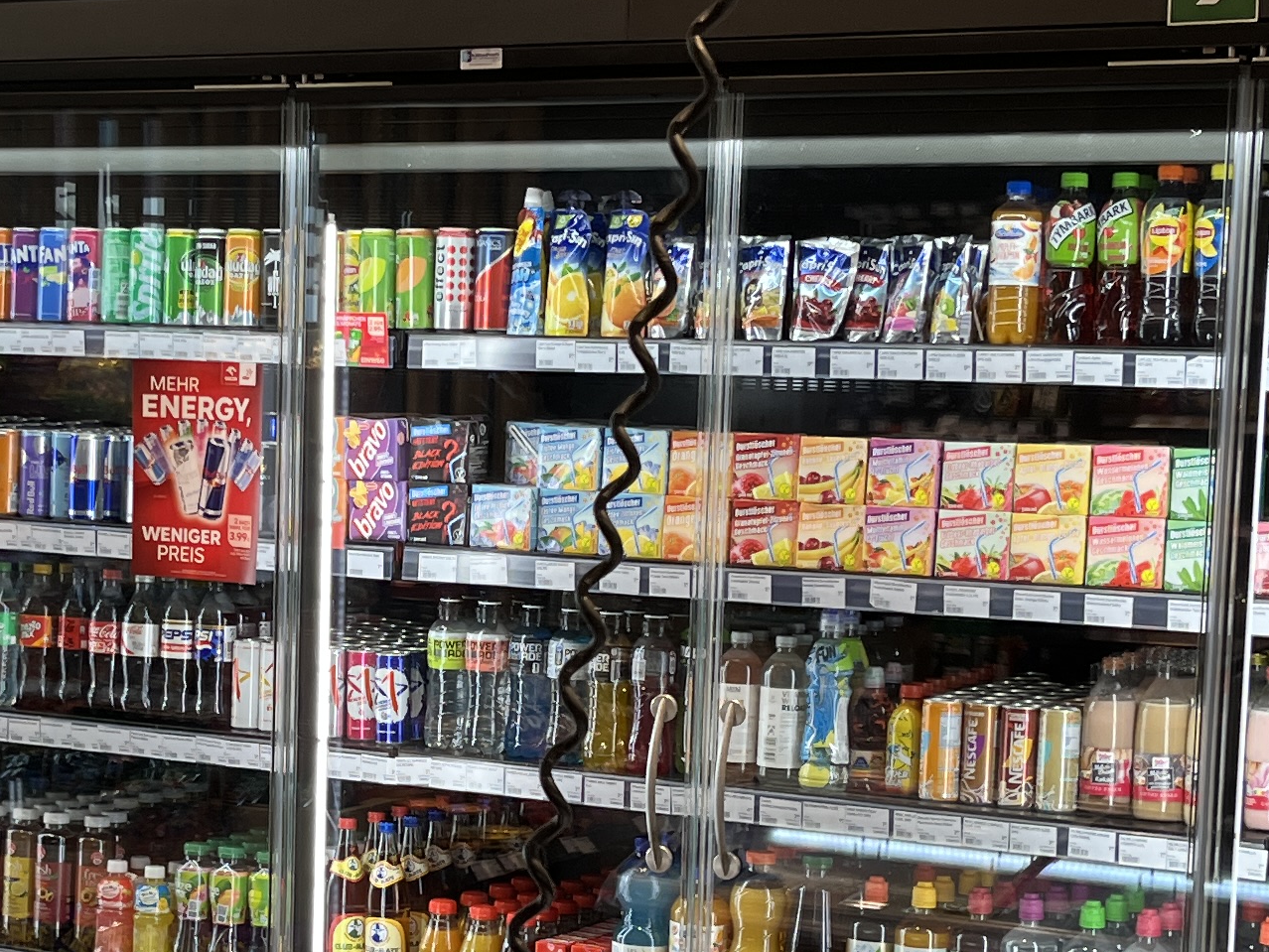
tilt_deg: -5.6
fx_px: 3007
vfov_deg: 17.9
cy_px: 736
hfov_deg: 23.7
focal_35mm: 82
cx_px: 393
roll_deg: -2.3
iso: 50
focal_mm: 5.1
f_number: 1.6
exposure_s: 1/100
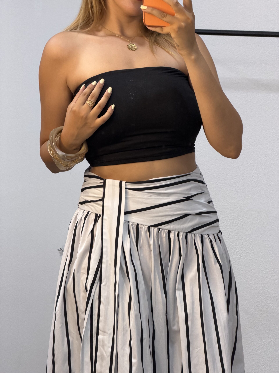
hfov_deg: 14.8
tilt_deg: -22.4
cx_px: 140
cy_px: 186
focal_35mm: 100
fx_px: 1075
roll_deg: -3.7
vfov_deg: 19.6
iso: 320
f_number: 2.8
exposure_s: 1/117
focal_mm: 16.89
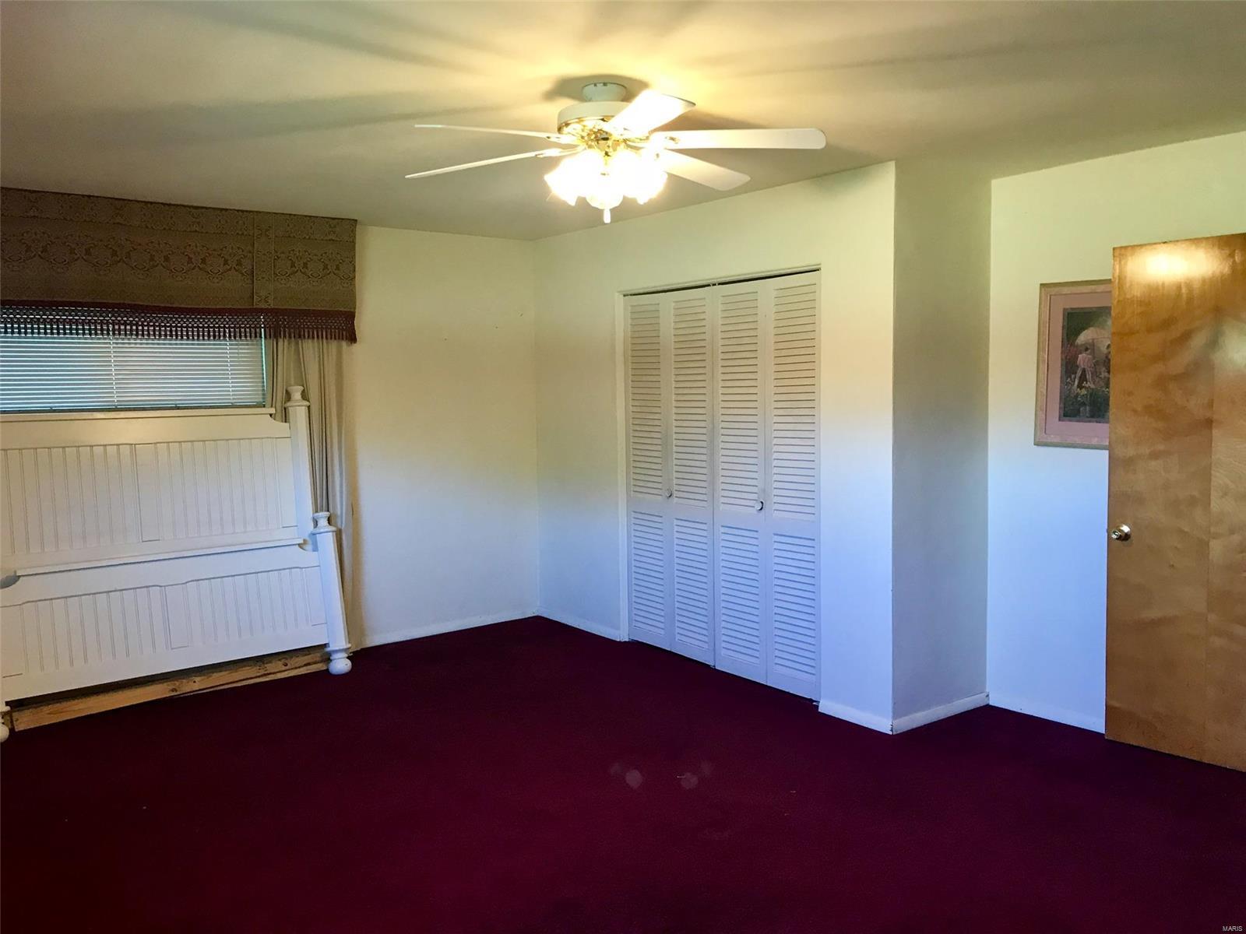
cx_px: 623
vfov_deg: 49.7
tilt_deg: -4.4
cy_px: 467
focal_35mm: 28
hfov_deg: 63.4
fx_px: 1008
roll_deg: +1.7
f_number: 1.8
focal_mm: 3.99
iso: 40
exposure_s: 1/20
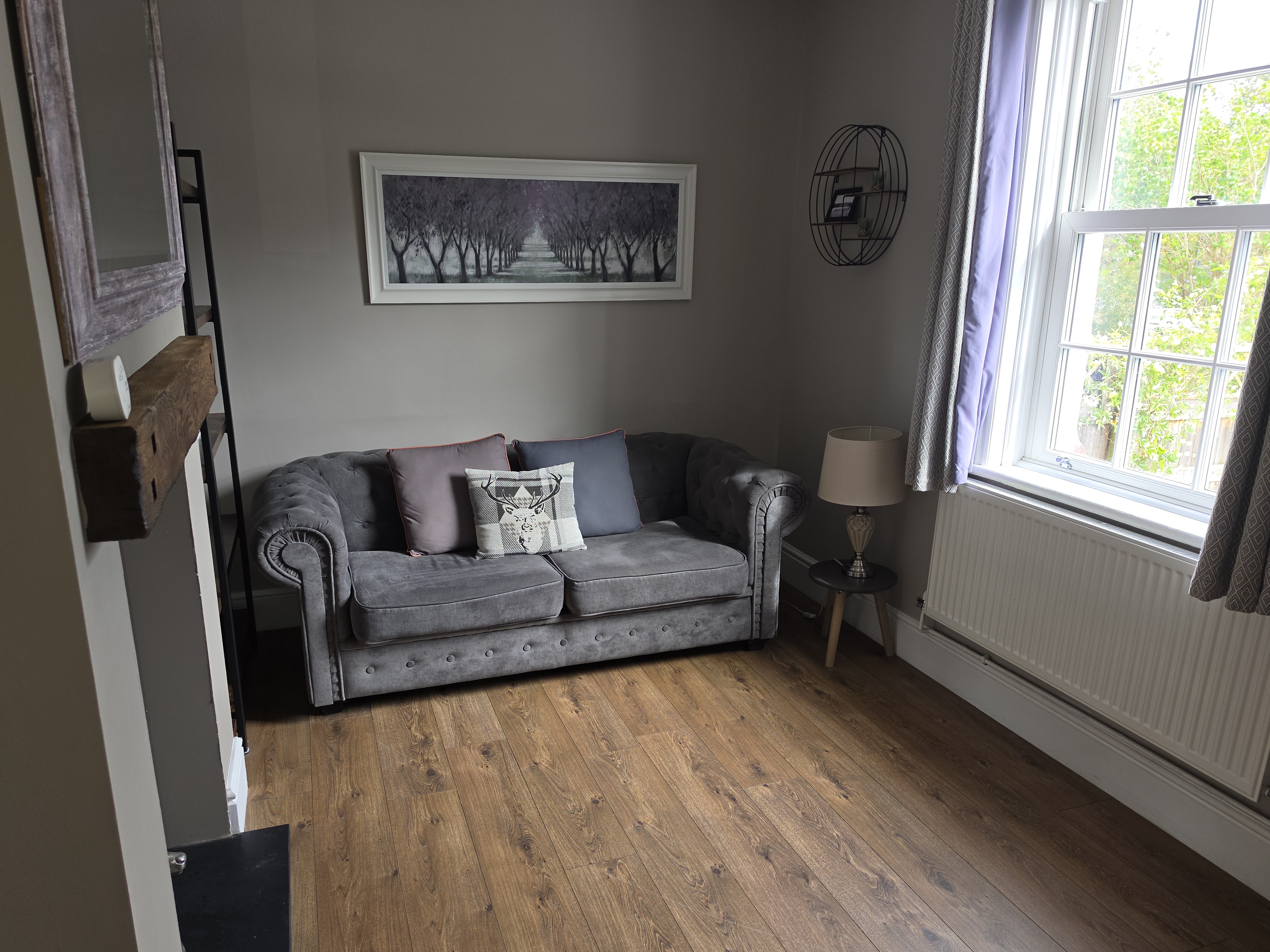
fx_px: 881
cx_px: 612
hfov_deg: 71.6
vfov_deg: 56.8
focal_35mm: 24
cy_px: 495
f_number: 1.4
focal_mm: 6.5
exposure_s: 1/50
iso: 16
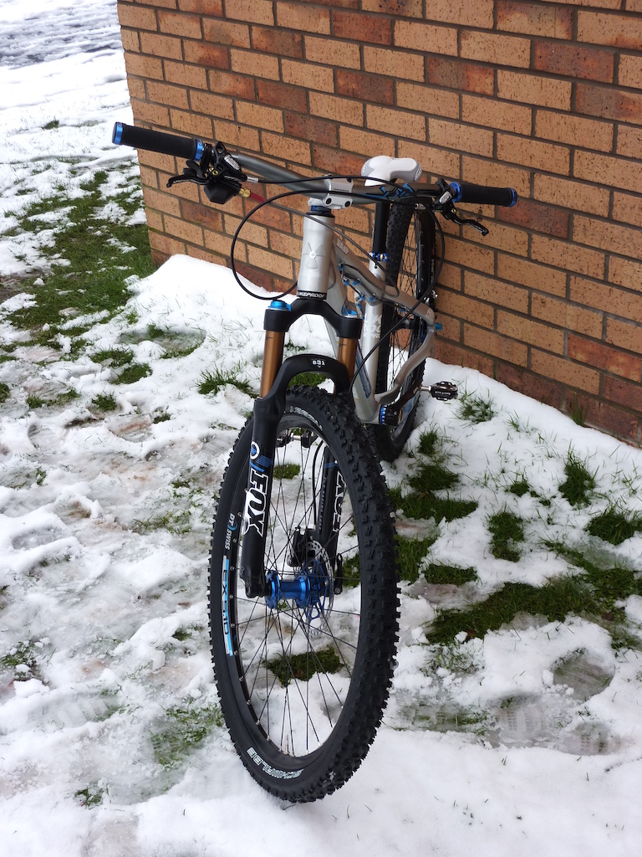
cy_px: 428
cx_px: 321
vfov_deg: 39.7
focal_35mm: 48
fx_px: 1187
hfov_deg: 30.3
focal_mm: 7.9
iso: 80
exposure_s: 1/80
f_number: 3.8
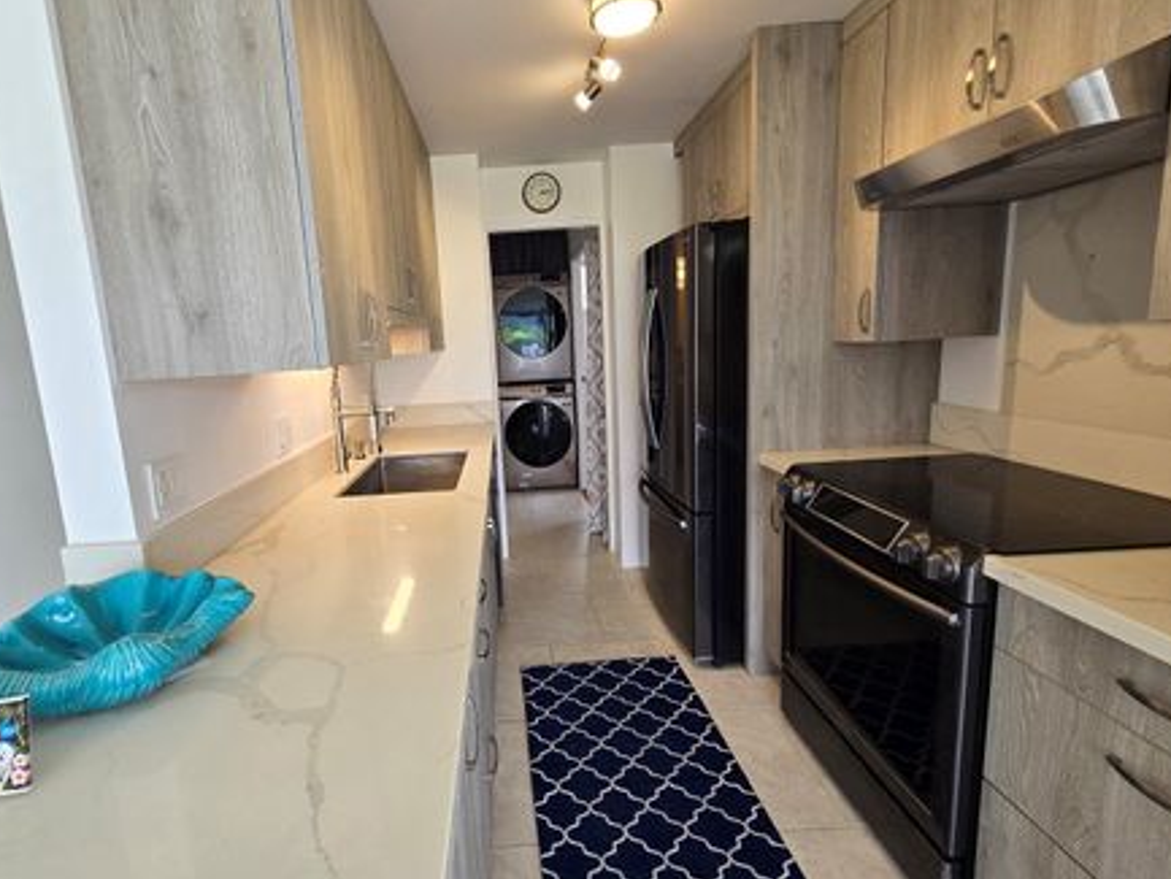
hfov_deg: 97.5
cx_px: 503
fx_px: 508
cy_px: 437
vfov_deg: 81.8
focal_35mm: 15
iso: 80
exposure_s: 1/120
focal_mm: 2.2
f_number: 2.2
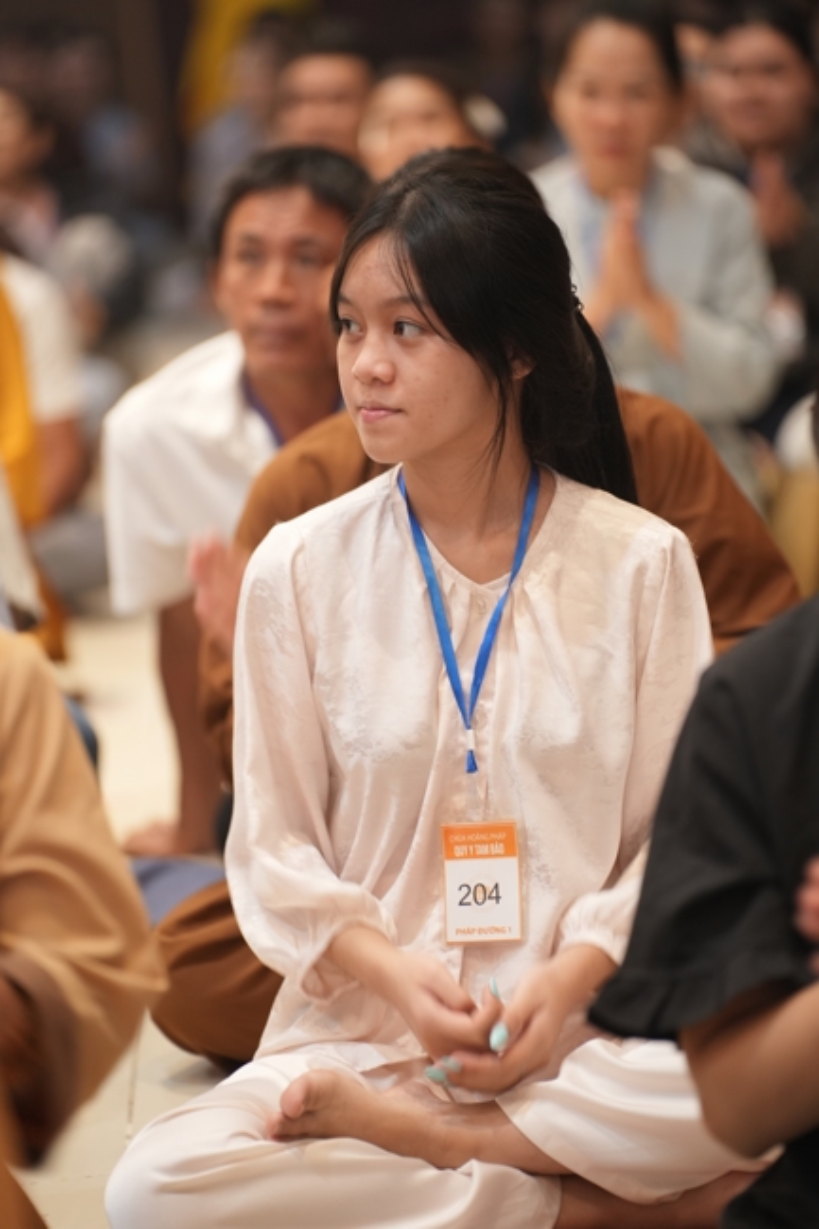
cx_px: 410
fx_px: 5121
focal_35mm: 150
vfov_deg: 13.7
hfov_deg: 9.1
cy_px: 614
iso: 1250
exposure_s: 1/80
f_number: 2.8
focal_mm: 150
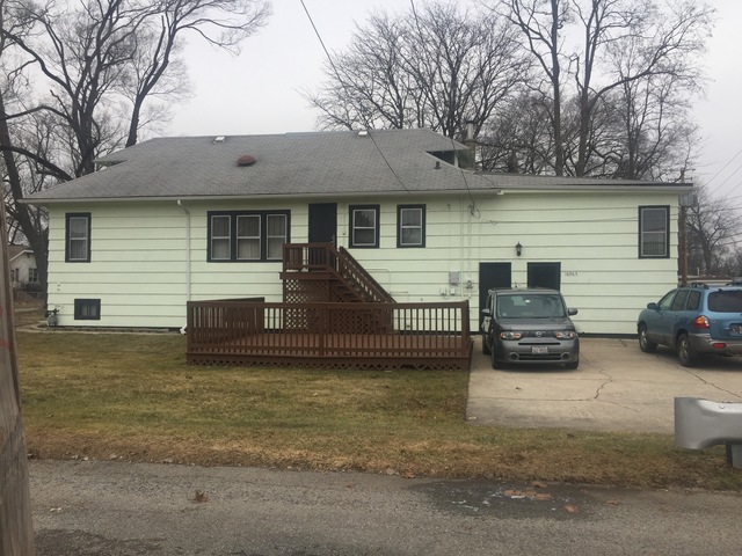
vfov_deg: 48.2
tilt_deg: +0.3
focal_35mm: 29
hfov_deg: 61.7
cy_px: 278
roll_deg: -0.7
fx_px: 622
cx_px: 371
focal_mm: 4.15
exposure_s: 1/238
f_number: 2.2
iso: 32
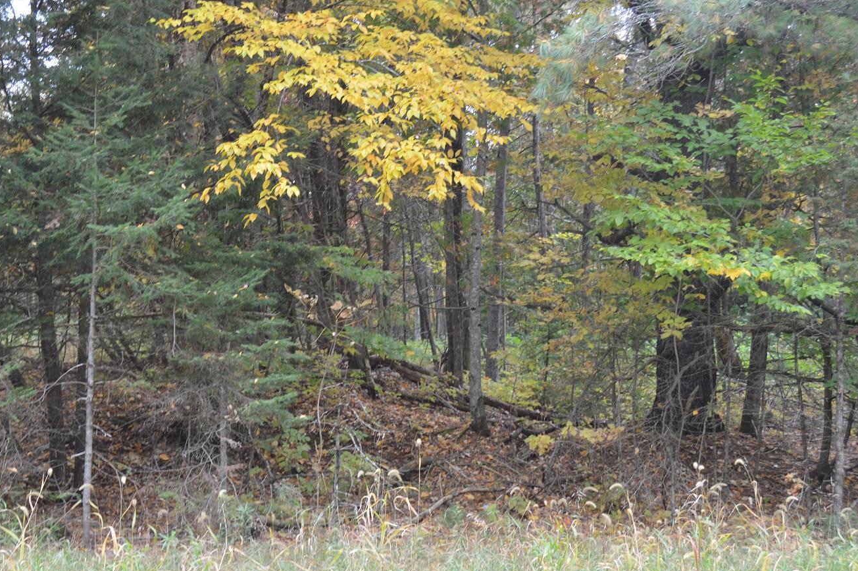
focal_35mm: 54
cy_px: 248
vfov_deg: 25.0
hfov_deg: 36.6
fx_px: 1286
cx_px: 306
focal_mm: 26
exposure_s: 1/60
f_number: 4
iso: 400
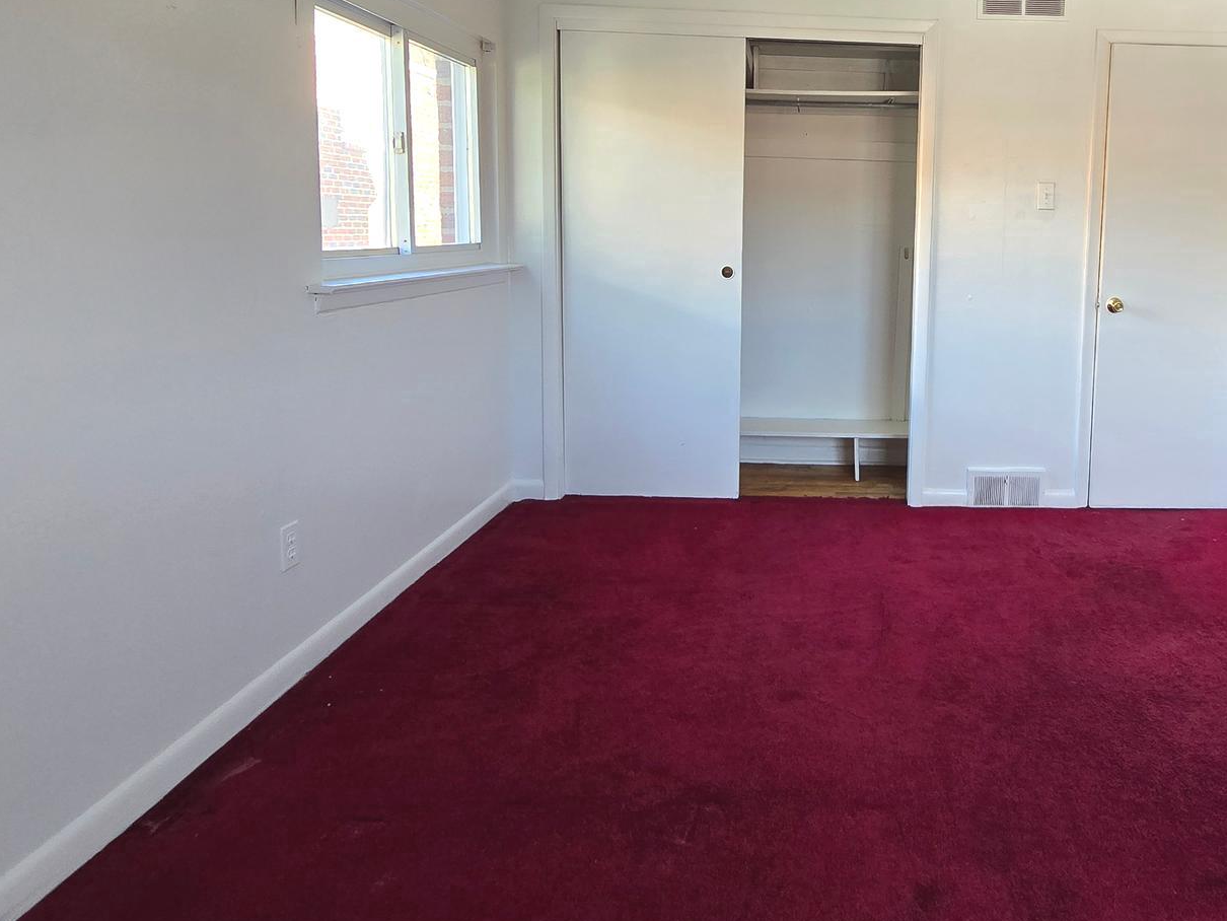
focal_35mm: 22
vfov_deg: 60.1
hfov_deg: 72.7
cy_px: 334
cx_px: 872
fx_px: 780
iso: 125
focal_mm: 2.2
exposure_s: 1/60
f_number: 2.2
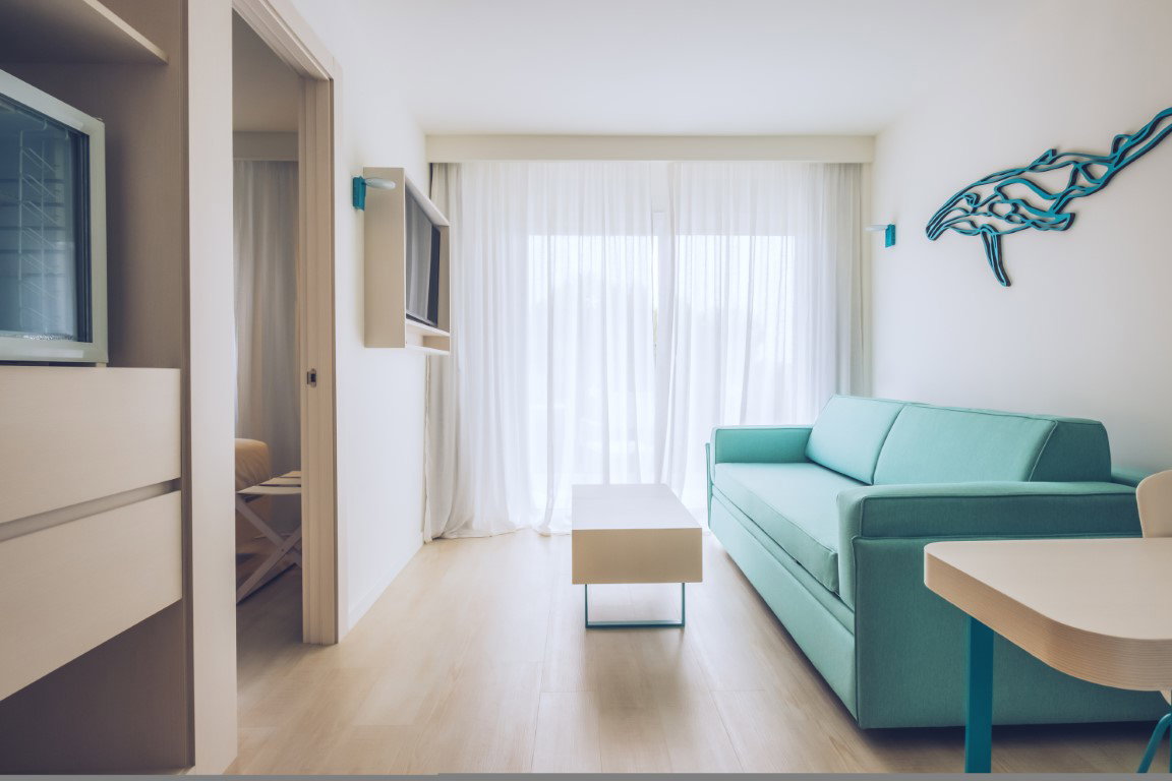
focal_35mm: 20
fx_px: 651
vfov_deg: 61.9
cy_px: 390
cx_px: 586
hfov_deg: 84.0
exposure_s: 1/40
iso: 320
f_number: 9
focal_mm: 13.2
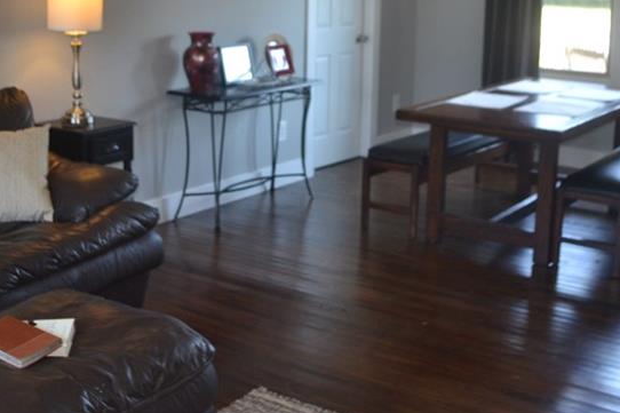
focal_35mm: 51
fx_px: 878
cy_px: 59
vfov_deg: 25.8
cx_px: 309
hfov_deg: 38.9
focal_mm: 18
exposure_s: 1/60
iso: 400
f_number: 3.5
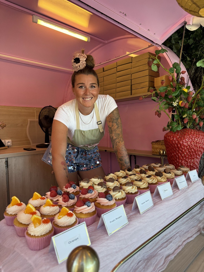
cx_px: 102
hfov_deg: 56.8
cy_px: 136
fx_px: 189
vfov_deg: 71.6
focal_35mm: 24
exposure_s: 1/141
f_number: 1.78
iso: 64
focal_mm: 6.76
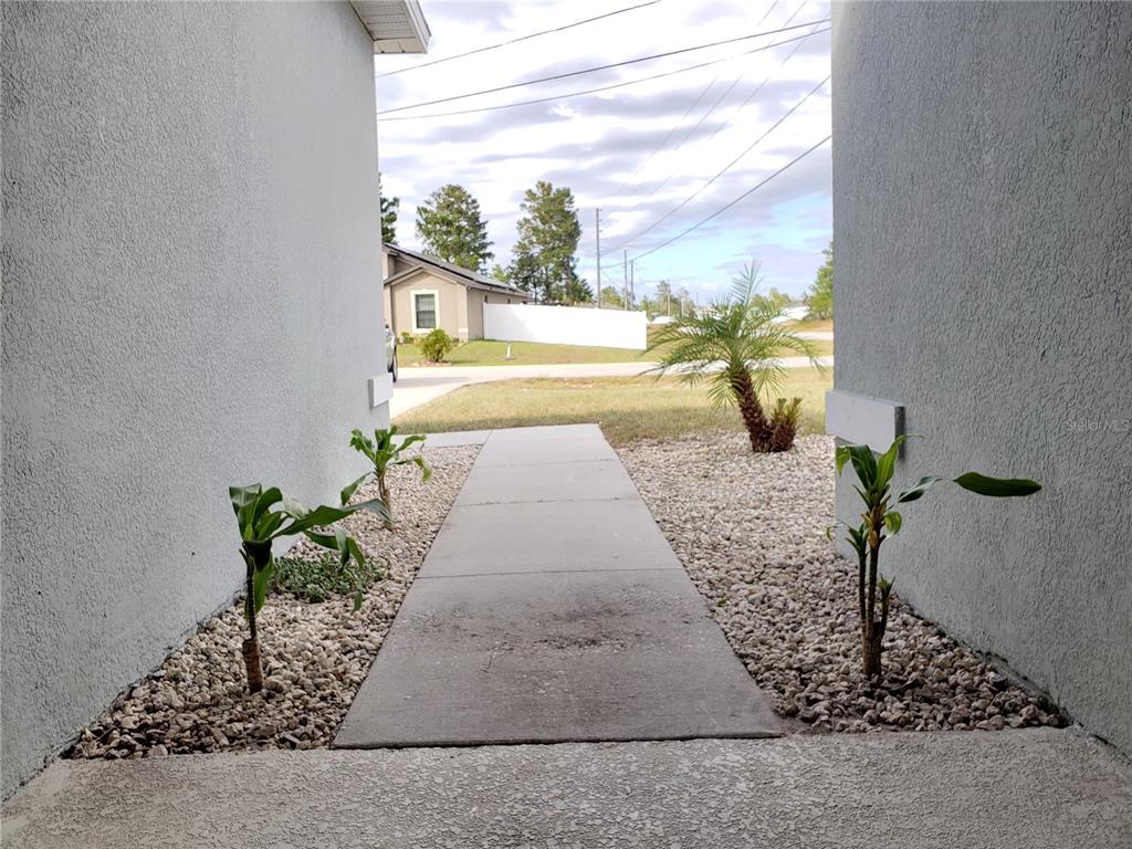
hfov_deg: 67.3
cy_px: 424
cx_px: 566
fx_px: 850
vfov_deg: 53.1
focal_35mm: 26
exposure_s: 1/162
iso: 50
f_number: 2.4
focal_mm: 4.3
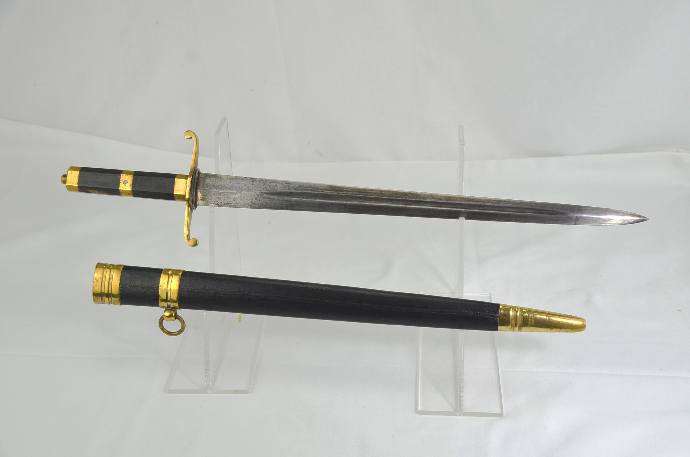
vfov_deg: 28.8
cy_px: 228
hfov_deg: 42.4
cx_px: 345
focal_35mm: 46
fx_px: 889
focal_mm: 31
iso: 200
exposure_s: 1/160
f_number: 6.3
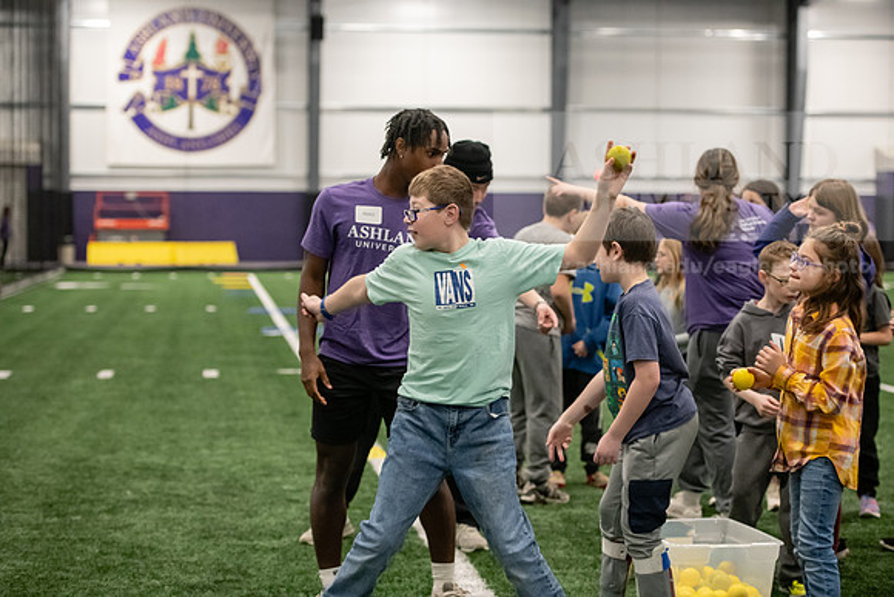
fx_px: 2037
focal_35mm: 82
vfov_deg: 16.7
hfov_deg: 24.8
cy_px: 298
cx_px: 447
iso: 4000
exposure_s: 1/320
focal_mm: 82
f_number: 3.2
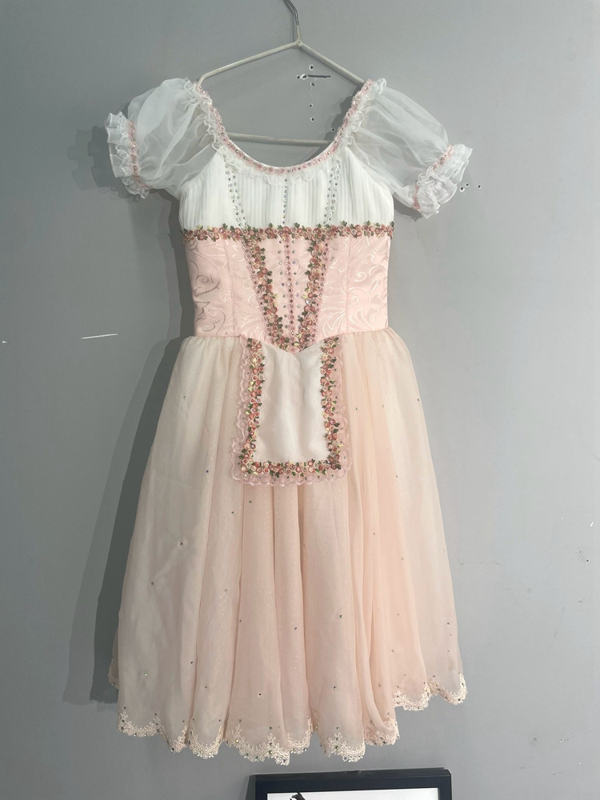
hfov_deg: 53.1
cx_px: 300
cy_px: 400
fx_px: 601
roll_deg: -0.6
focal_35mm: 26
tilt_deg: -11.5
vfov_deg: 67.3
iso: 32
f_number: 1.6
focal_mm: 4.2
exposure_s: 1/191
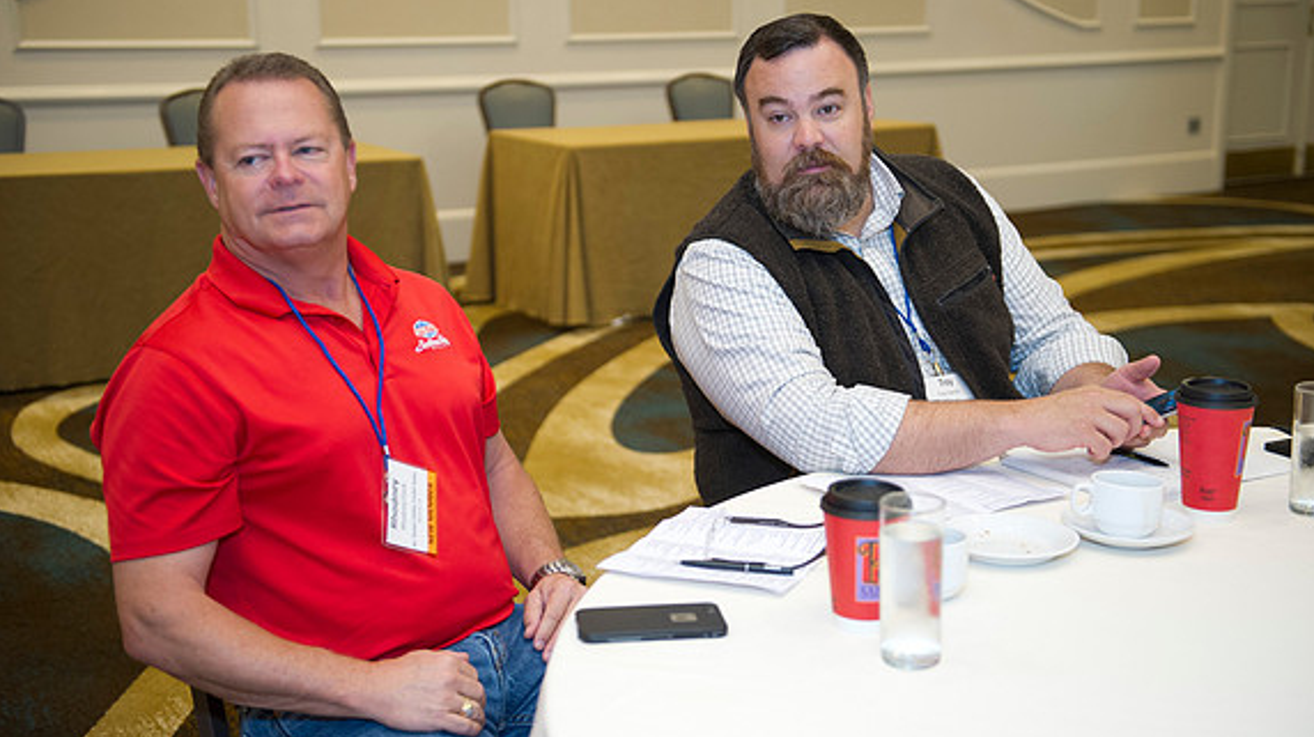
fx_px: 1776
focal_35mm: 51
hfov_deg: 40.6
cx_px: 664
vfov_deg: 23.5
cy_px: 365
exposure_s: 1/125
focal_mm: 48
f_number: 2.8
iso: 1600
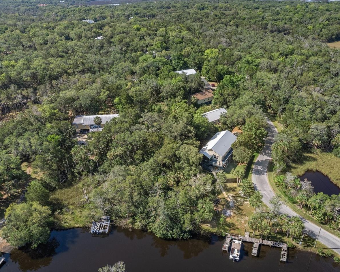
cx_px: 174
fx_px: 282
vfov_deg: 51.5
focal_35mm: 28
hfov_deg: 62.2
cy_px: 139
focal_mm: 8.38
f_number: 2.8
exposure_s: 1/1250
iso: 120
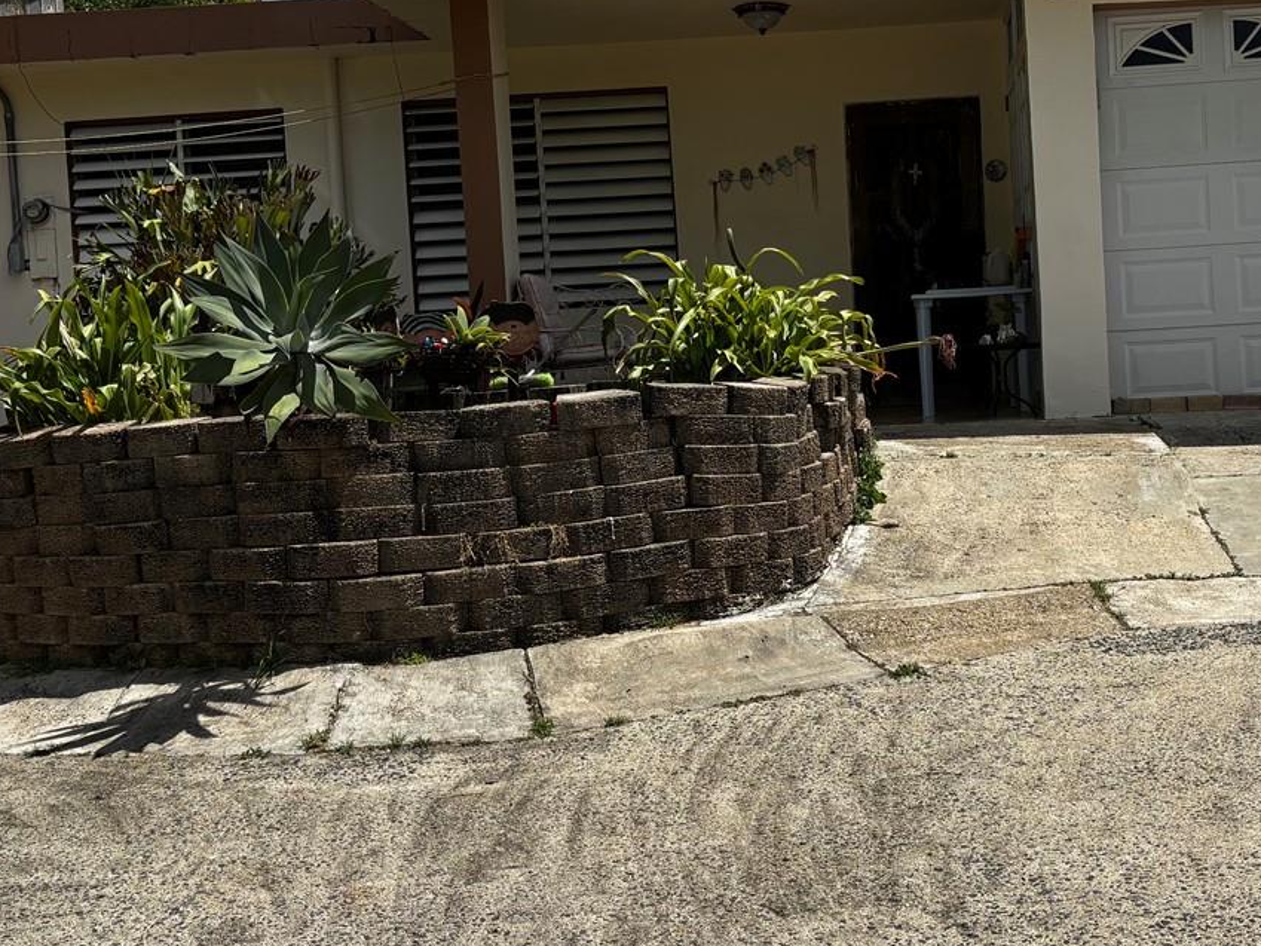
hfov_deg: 38.5
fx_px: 1785
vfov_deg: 29.6
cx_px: 842
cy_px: 361
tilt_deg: -2.6
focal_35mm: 49
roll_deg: +2.0
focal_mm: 5.96
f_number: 1.6
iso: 50
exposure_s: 1/6711
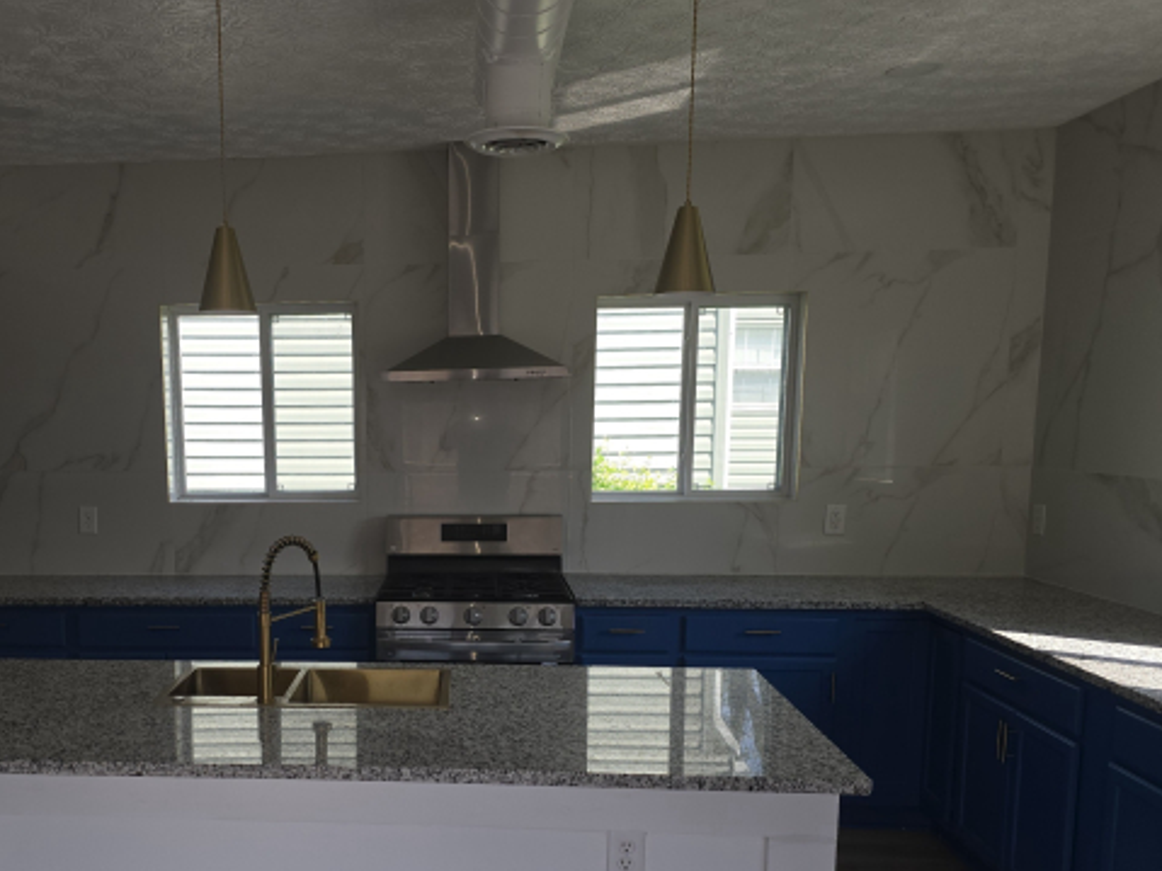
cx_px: 387
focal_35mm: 32
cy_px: 585
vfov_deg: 43.5
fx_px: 1074
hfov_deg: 55.6
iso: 20
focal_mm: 6.3
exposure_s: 1/120
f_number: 1.7
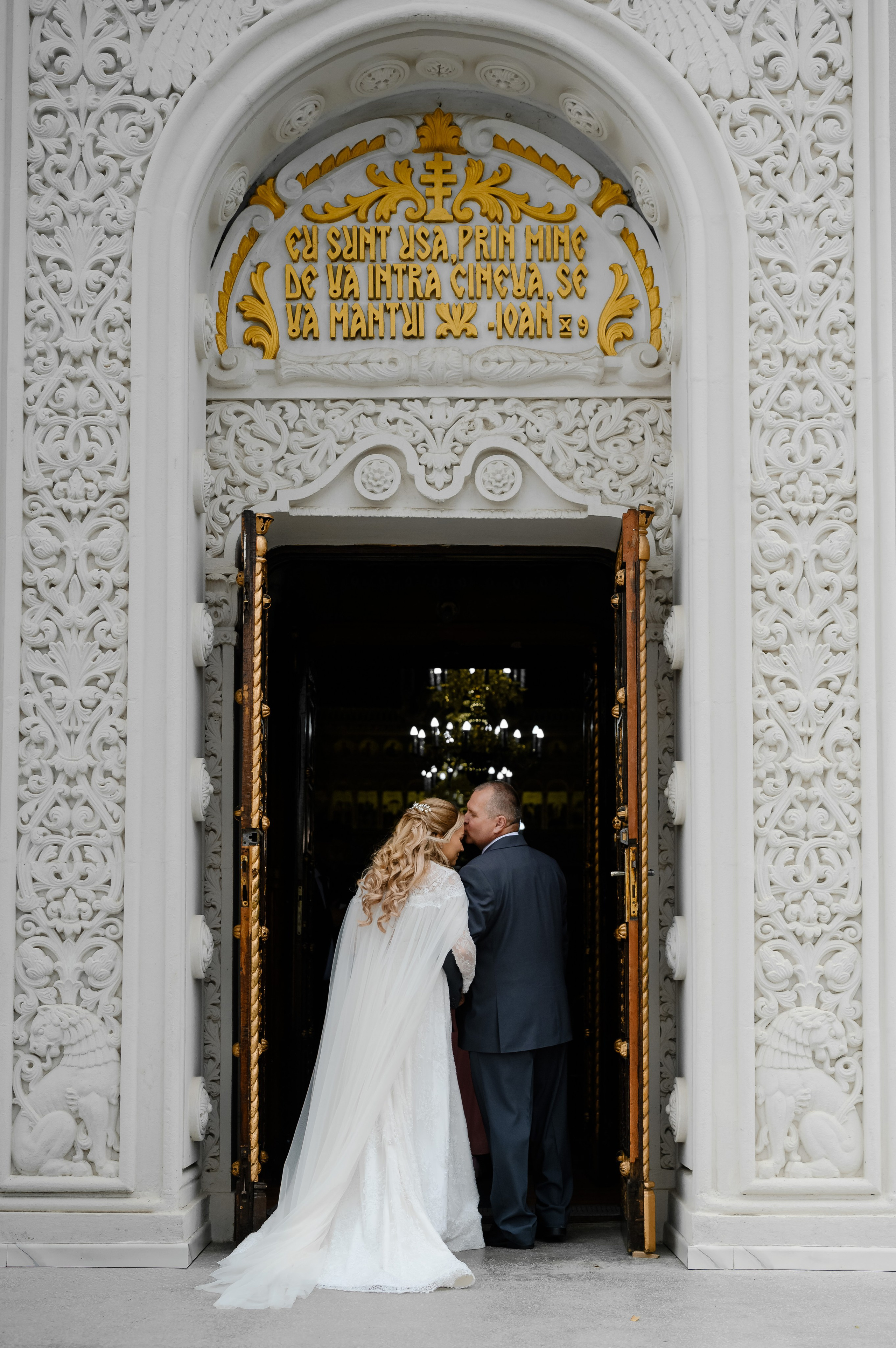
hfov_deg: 27.0
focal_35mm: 50
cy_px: 674
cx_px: 448
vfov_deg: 39.6
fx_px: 1869
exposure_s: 1/5000
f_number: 2.8
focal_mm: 50
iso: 250
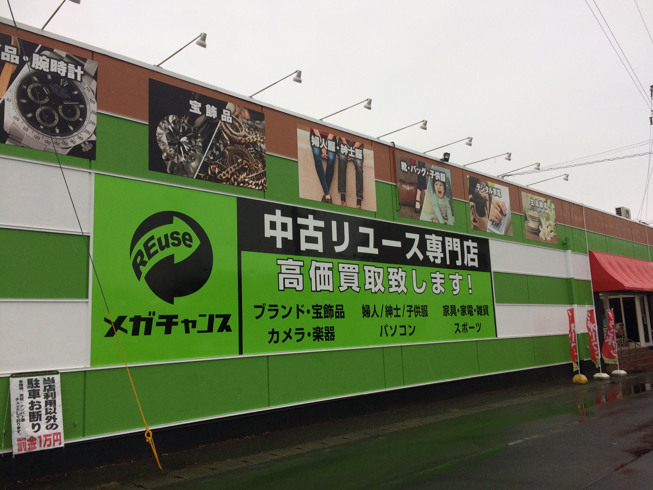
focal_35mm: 29
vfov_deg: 48.2
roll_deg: +2.2
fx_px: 547
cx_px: 326
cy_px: 245
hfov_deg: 61.7
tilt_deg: +7.5
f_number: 2.2
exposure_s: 1/380
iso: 32
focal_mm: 4.15
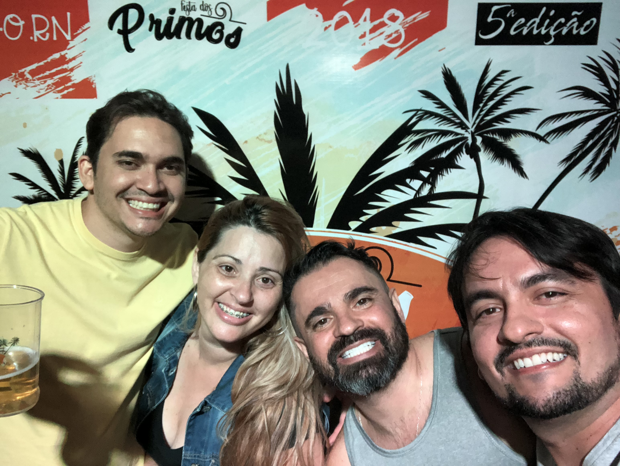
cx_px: 310
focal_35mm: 32
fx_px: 574
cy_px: 233
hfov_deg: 56.8
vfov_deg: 44.2
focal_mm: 2.87
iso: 200
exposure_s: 1/58
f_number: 2.2
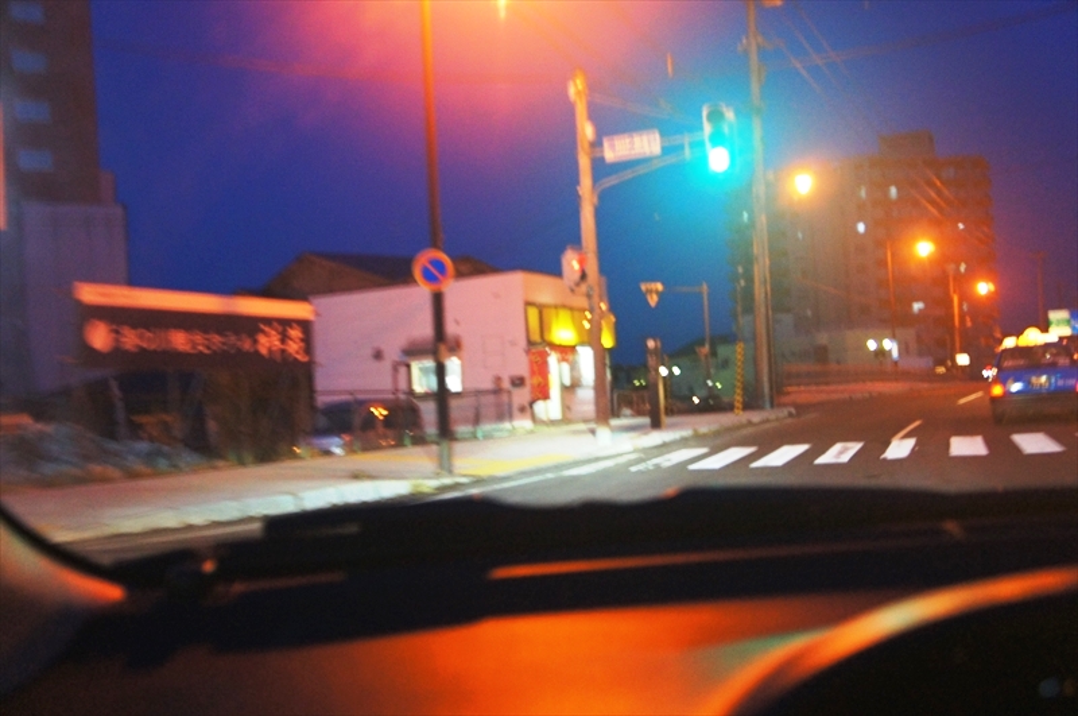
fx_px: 1211
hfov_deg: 48.0
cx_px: 539
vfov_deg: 32.9
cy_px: 358
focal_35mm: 40
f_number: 4
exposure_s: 1/15
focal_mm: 27
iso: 1600
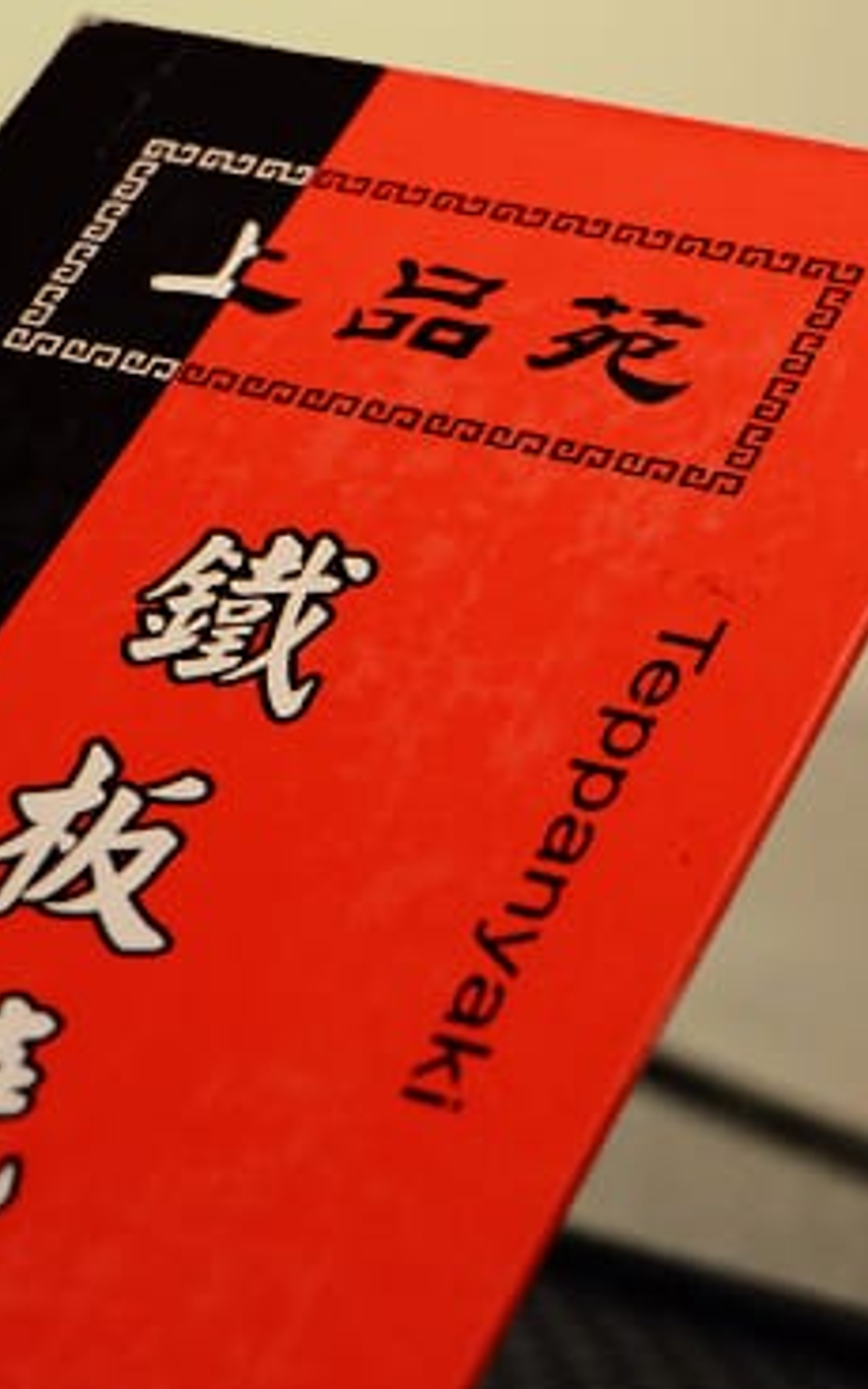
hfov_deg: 11.3
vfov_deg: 18.0
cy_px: 694
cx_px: 423
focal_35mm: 116
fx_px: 4391
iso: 2500
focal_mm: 50
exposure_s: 1/60
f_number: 4.5
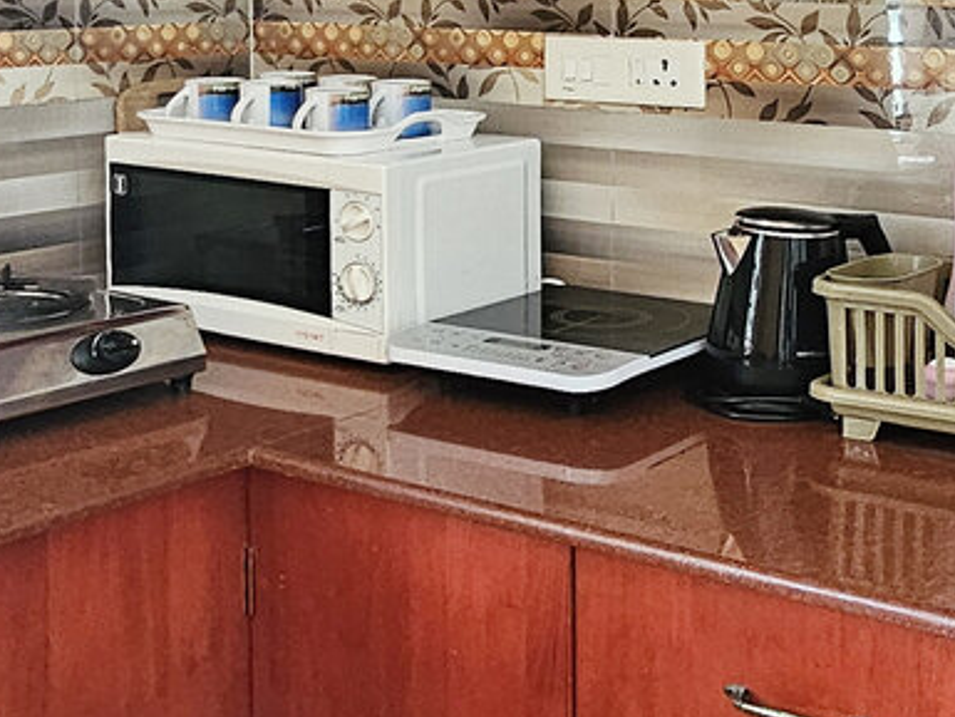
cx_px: 521
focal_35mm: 54
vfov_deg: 27.0
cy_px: 350
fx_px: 1490
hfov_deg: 35.5
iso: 320
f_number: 2.2
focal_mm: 2.2
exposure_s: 1/33
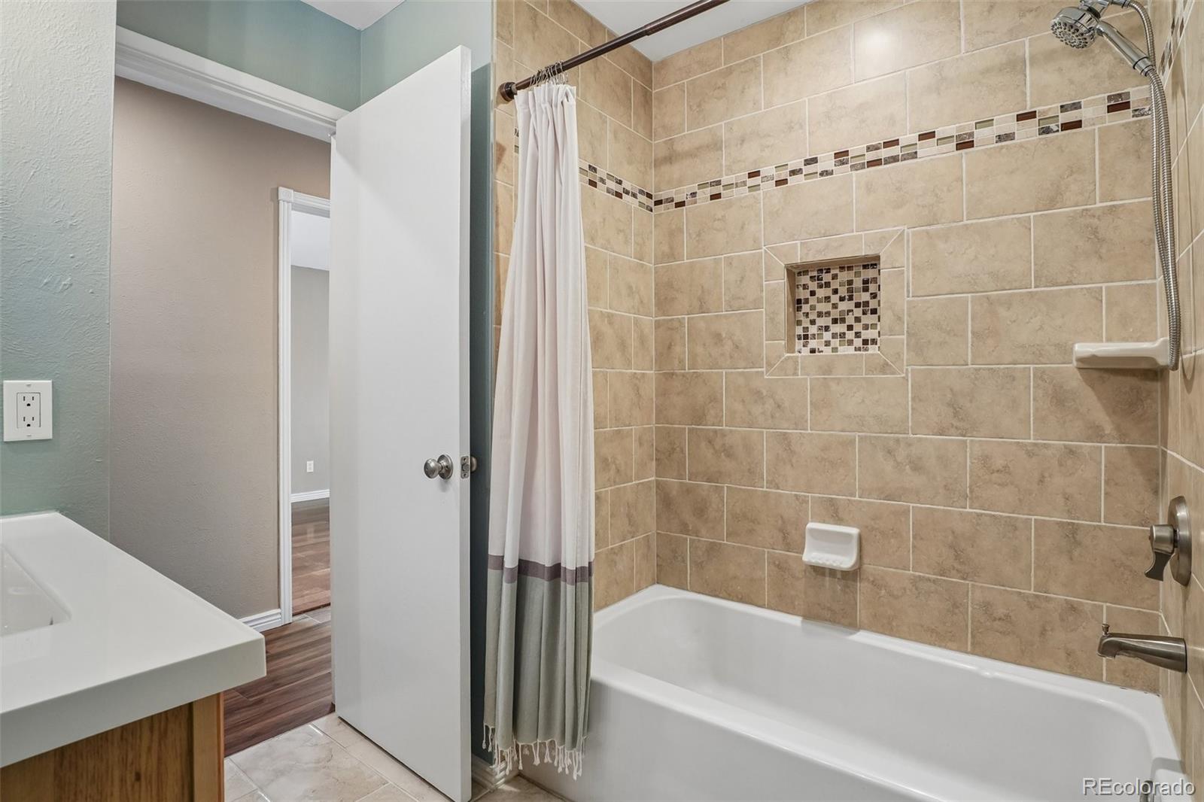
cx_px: 602
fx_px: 552
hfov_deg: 95.0
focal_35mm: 16
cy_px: 401
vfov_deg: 72.0
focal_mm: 11
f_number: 8
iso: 500
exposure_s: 1/15
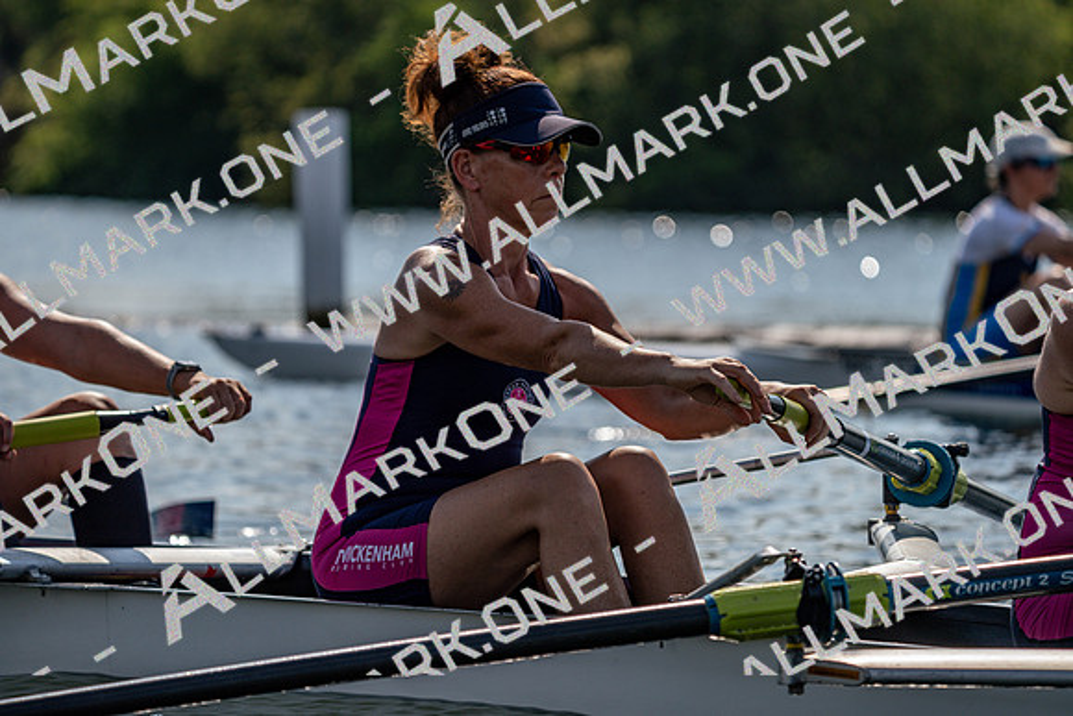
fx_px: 7244
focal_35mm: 243
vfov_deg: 5.7
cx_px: 536
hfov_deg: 8.5
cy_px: 358
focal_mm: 243
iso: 125
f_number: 5.6
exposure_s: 1/1600
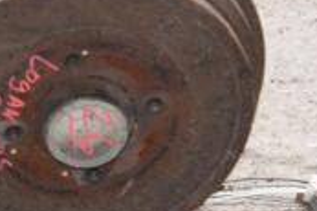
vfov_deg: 5.1
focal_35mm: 271
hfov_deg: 7.5
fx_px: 2384
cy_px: 90
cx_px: -103
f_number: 18
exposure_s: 1/200
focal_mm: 52
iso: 800
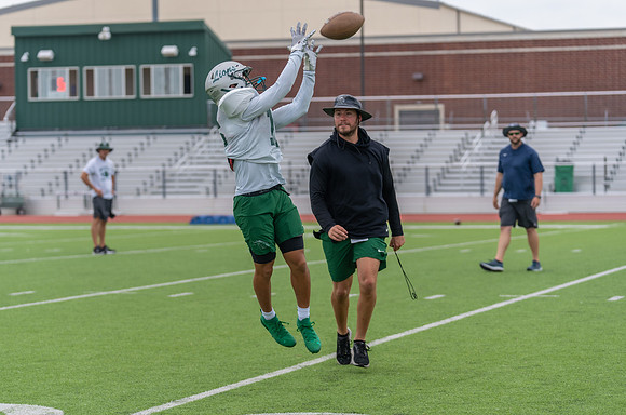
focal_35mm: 120
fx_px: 2076
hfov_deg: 17.1
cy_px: 215
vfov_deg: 11.4
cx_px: 298
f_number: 3.5
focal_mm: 111
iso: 160
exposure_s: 1/1250
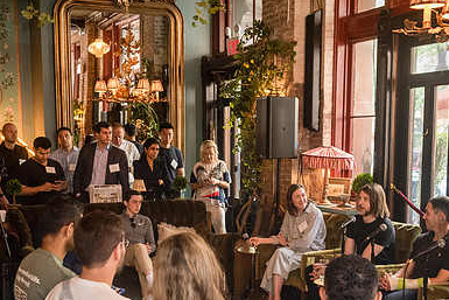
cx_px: 216
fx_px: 661
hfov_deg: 37.5
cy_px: 224
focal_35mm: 53
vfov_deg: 25.3
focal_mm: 35
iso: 4000
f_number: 4.5
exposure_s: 1/200
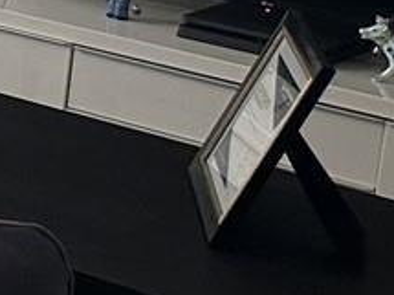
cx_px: -1008
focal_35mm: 179
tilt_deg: -7.5
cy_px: -257
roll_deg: -2.9
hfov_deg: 8.2
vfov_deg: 8.0
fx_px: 2036
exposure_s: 1/60
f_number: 1.78
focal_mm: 6.86
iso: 125
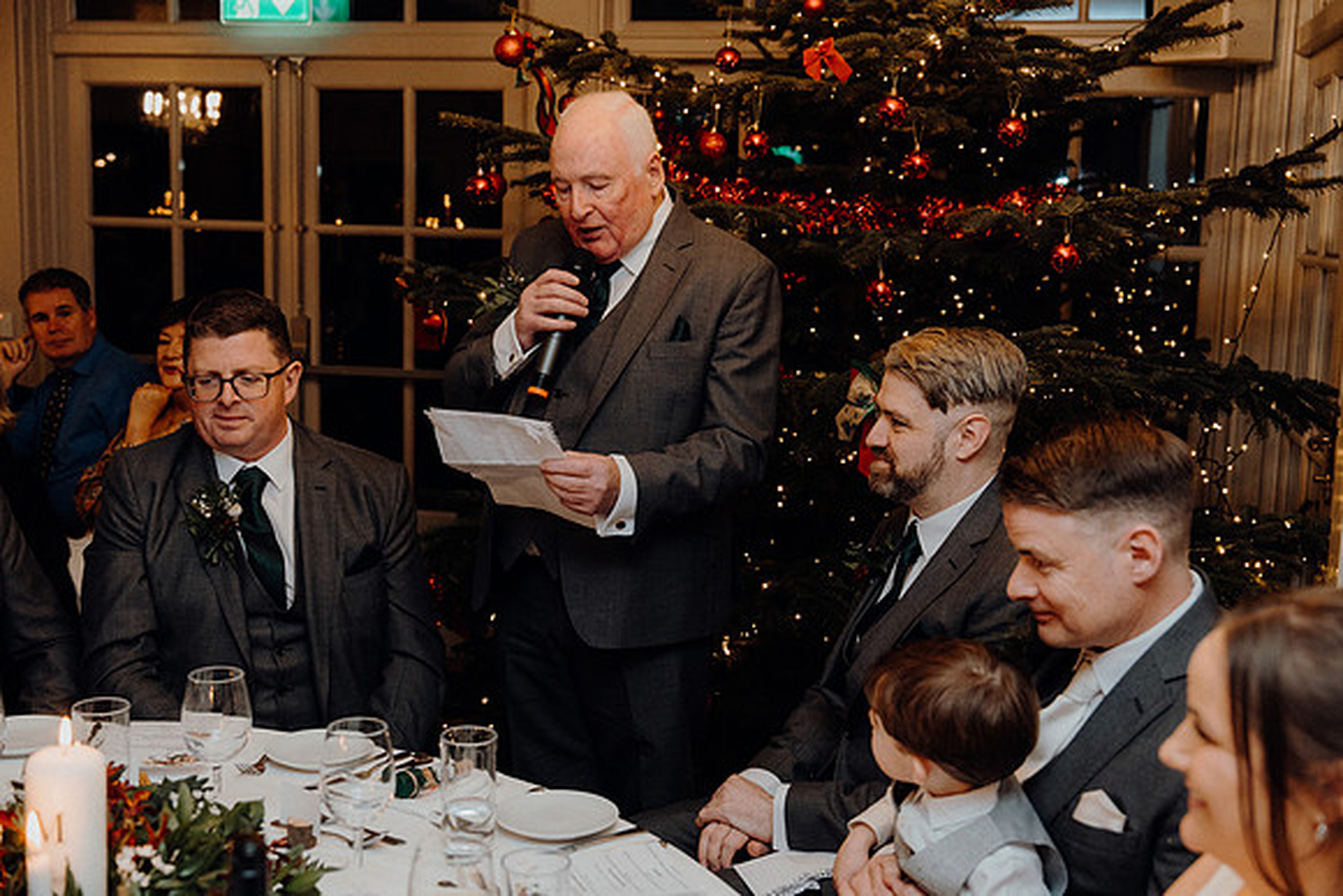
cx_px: 672
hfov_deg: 44.5
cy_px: 448
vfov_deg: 30.5
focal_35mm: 44
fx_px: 1642
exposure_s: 1/160
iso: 2500
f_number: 3.5
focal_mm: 44
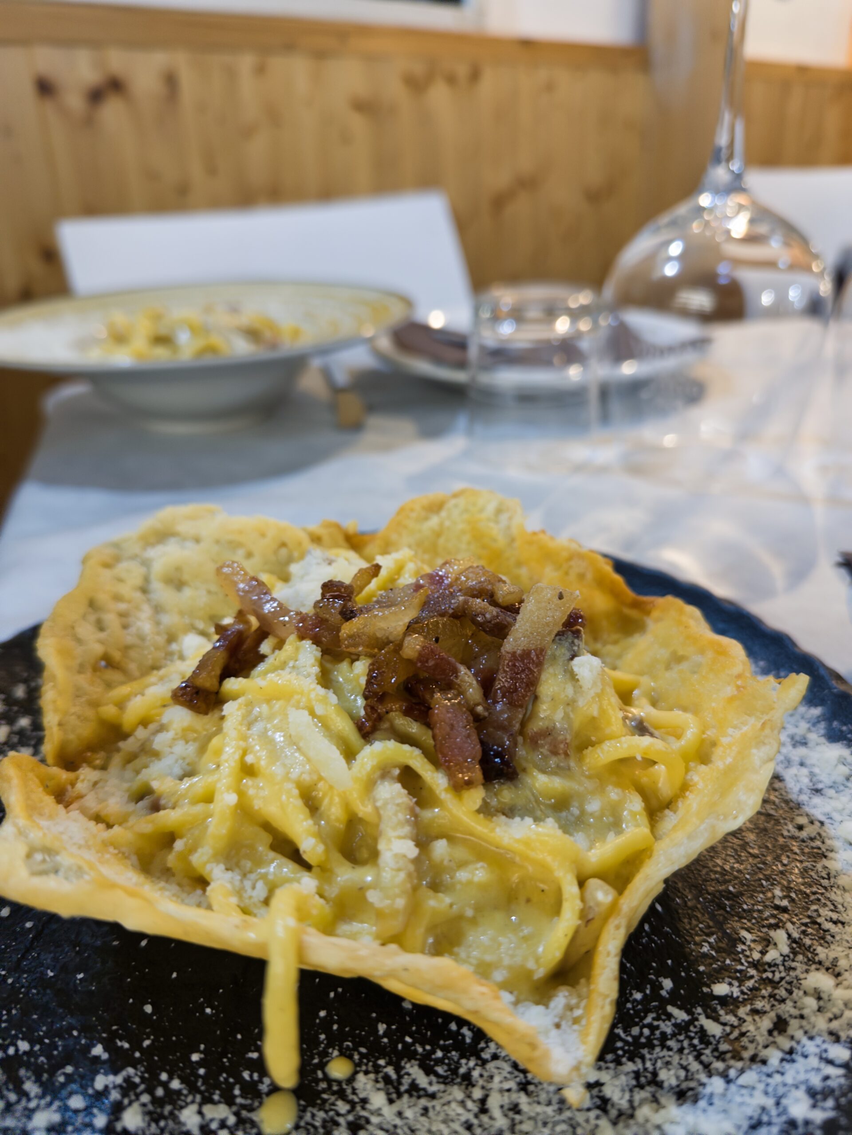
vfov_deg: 71.6
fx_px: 788
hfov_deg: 56.8
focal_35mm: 24
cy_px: 568
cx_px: 426
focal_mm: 6.76
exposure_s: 1/53
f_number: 1.78
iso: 160
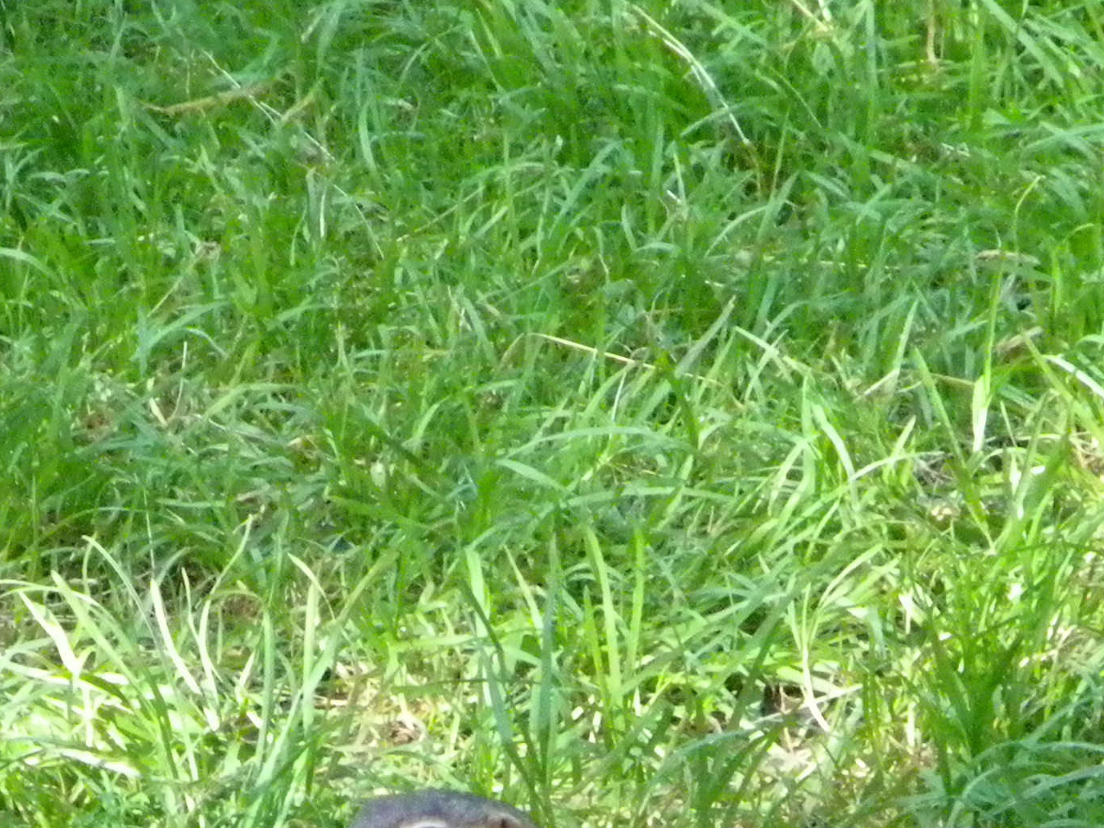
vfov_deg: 2.5
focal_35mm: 599
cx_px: 490
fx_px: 19104
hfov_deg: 3.3
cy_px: 961
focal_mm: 41
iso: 800
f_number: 5.4
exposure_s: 1/110
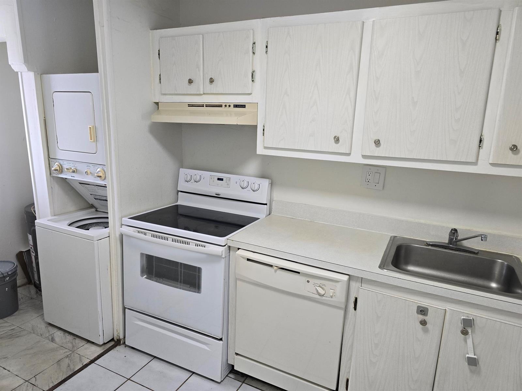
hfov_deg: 73.9
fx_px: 347
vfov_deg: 58.9
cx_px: 261
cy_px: 196
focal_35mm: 23
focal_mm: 6.3
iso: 200
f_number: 1.7
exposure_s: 1/120
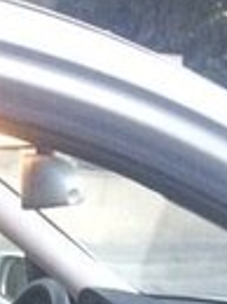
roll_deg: -3.1
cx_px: 5
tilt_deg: -18.2
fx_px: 974
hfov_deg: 13.1
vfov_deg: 15.9
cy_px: 491
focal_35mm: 111
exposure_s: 1/17
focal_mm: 4.15
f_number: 2.2
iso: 320
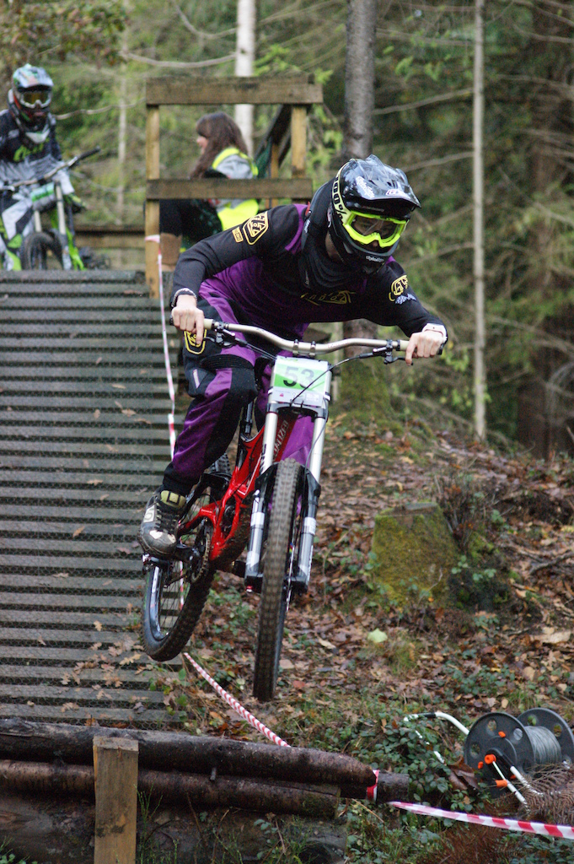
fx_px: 4851
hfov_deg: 6.8
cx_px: 287
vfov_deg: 10.2
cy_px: 432
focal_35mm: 202
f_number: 4.5
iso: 1600
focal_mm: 135
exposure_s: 1/800
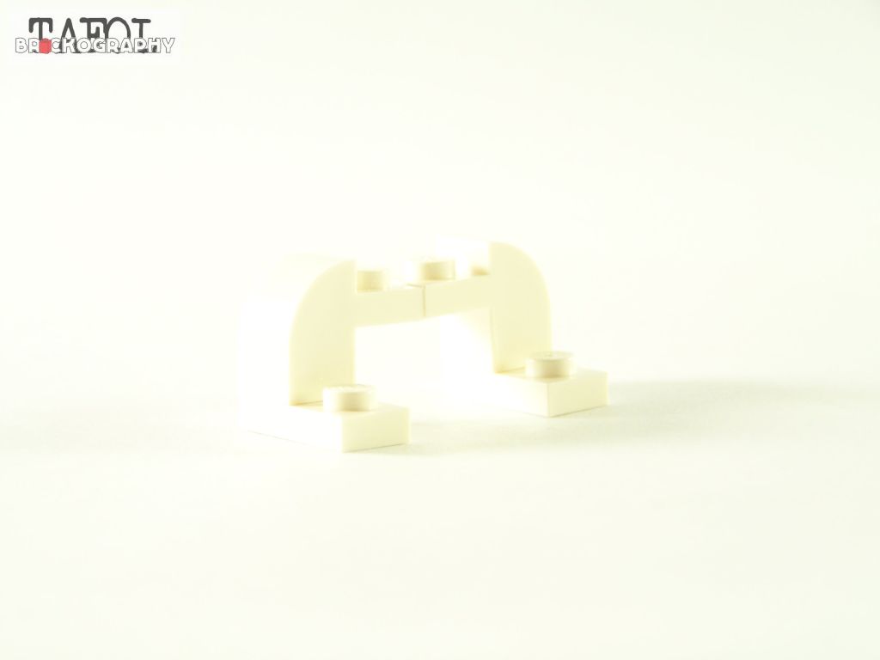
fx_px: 2390
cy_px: 330
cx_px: 440
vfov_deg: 15.7
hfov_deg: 20.9
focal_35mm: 94
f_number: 3.2
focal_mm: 15.6
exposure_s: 1/30
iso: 200
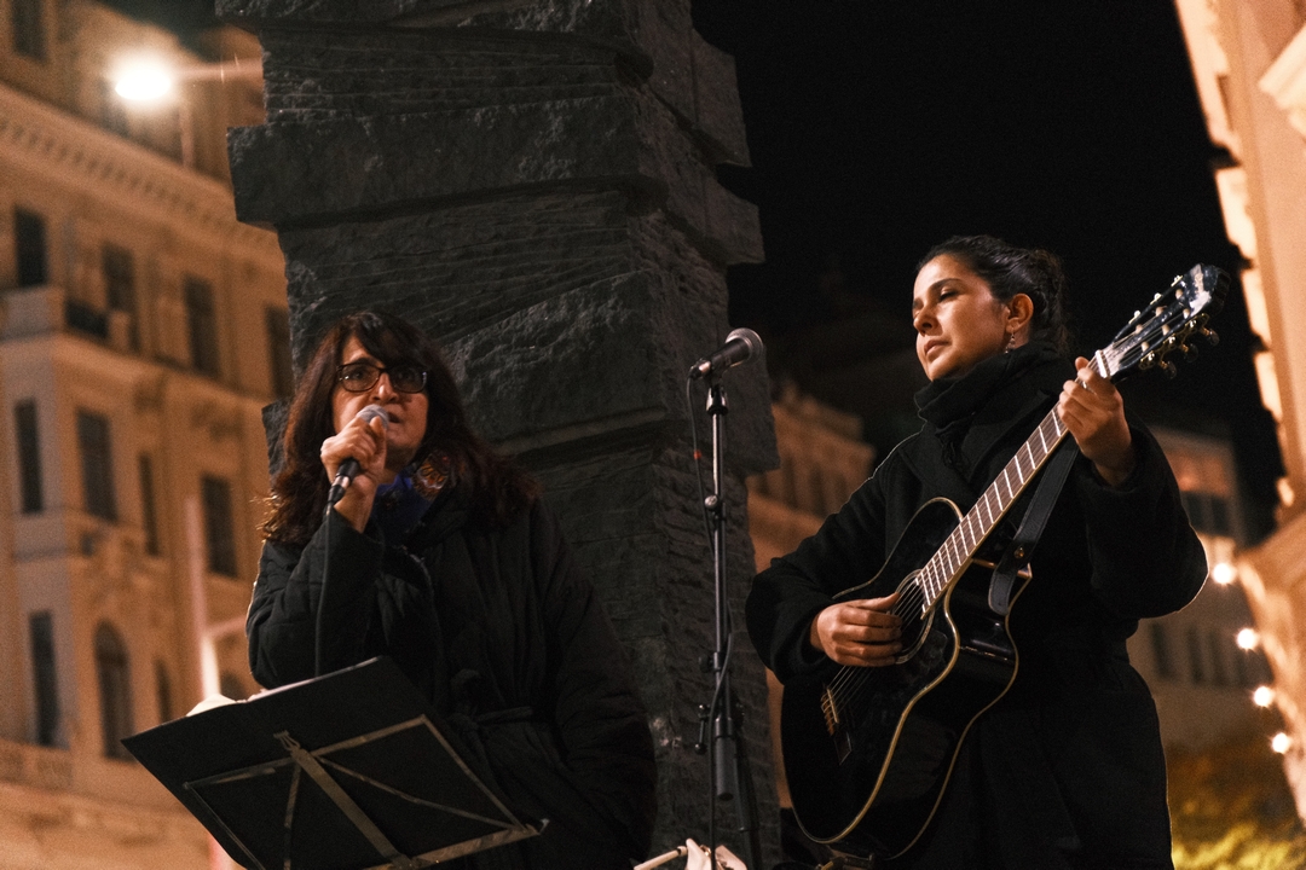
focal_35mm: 105
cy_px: 435
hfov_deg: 19.5
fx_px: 3809
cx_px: 653
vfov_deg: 13.0
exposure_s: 1/40
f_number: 2.8
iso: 6400
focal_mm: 70
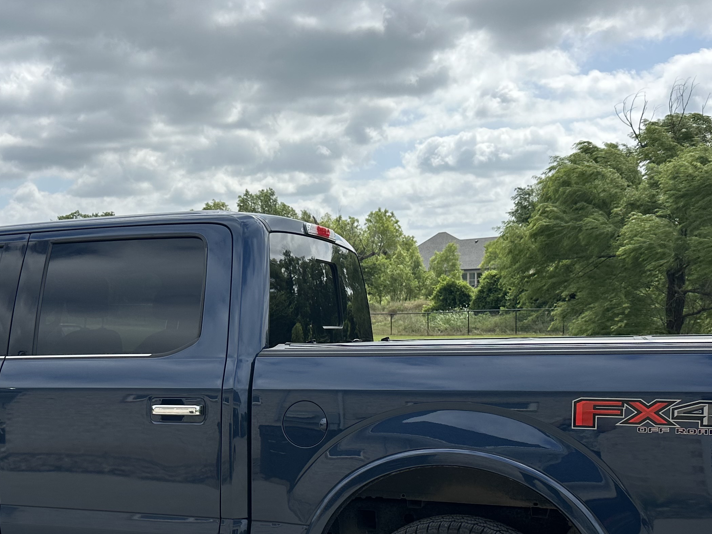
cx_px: 217
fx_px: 946
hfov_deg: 40.5
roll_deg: +1.7
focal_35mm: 46
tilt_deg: -7.8
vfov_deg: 31.0
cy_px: 401
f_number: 1.78
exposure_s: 1/5525
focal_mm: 6.86
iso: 80
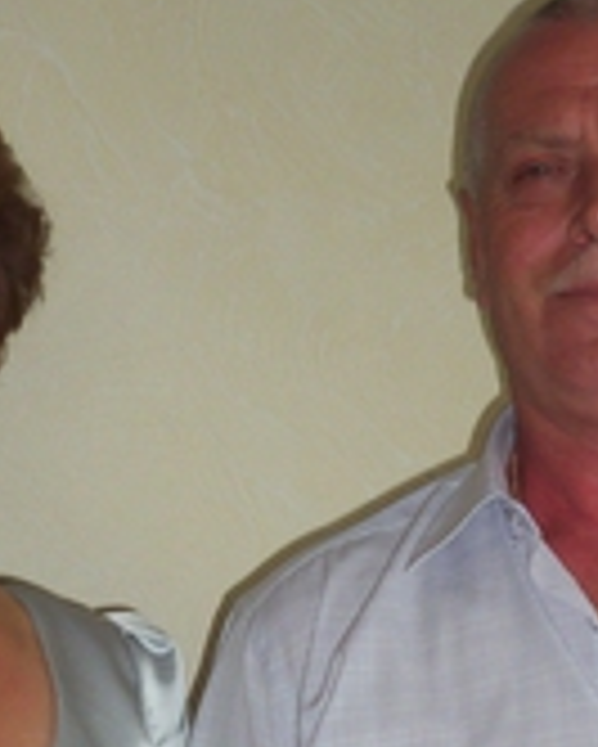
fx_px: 2431
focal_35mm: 110
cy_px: 986
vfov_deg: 16.4
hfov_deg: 14.0
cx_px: 259
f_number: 2.9
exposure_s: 1/30
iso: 100
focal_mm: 5.7
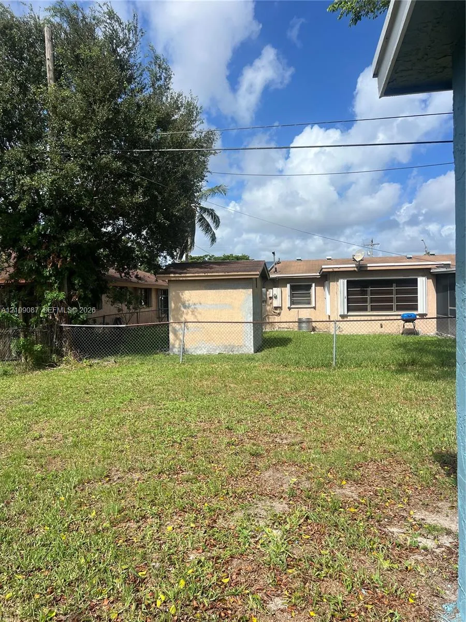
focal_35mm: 26
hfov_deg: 53.1
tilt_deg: -1.2
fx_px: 467
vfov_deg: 67.3
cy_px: 311
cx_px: 233
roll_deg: +0.7
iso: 50
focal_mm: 5.7
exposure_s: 1/5319
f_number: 1.5
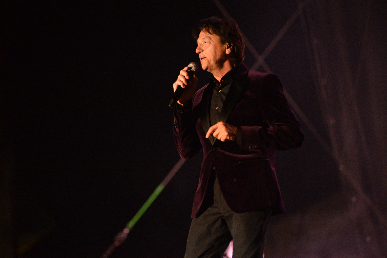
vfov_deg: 8.6
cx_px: 194
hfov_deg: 12.8
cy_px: 129
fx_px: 1721
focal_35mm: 160
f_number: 2.8
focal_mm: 160
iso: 3200
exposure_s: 1/320
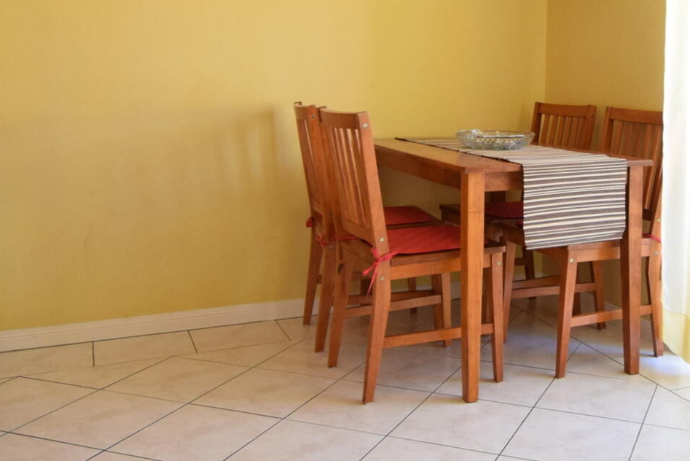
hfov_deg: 49.1
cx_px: 498
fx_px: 729
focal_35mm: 38
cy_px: 62
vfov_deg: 33.5
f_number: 3.5
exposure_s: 1/80
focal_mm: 10
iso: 800
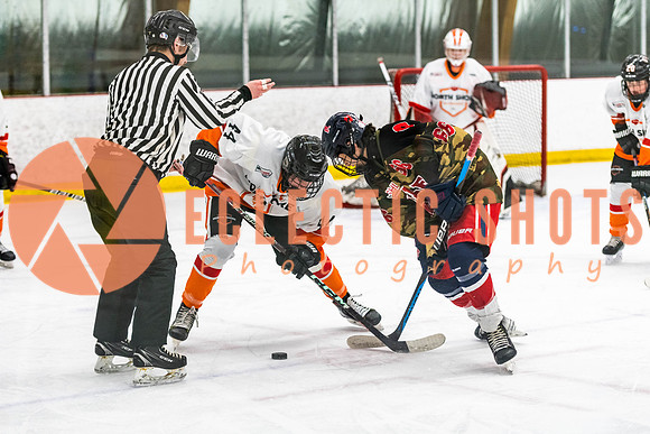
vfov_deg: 11.9
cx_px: 292
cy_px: 191
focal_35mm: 115
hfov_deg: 17.8
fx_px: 2078
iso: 2000
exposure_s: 1/640
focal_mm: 98
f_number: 2.8
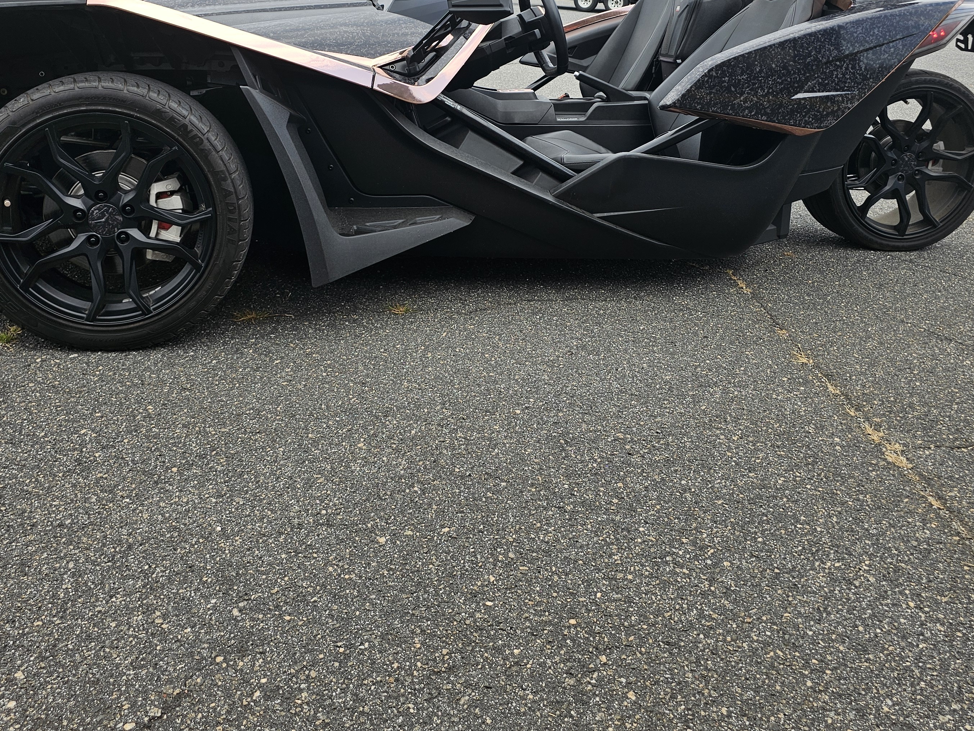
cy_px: 226
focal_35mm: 34
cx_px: 455
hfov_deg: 53.9
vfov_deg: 41.1
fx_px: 957
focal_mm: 6.3
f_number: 1.7
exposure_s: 1/356
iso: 10
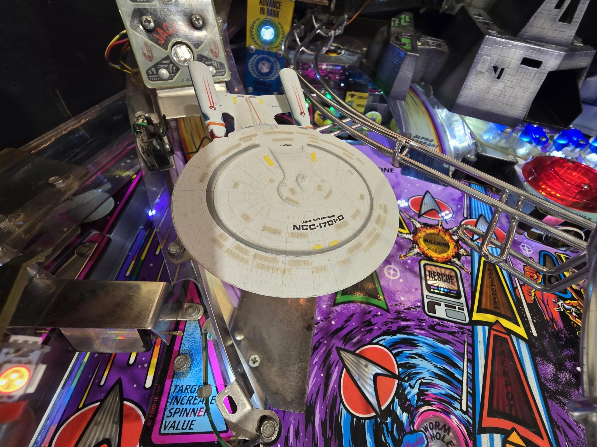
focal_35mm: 13
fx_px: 224
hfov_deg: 106.2
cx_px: 298
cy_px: 224
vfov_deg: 89.9
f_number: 2.2
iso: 80
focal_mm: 2.2
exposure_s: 1/50
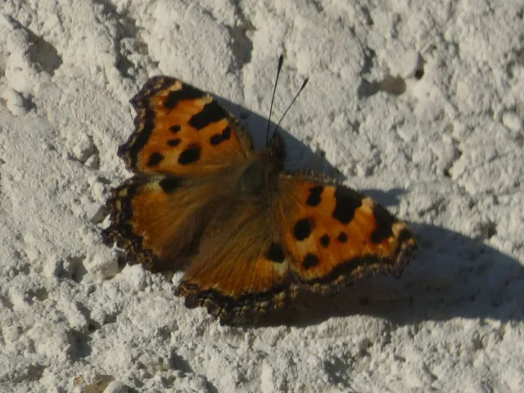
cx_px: 262
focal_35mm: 1200
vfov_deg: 1.2
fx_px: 18165
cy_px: 196
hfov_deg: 1.7
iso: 80
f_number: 8
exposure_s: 1/250
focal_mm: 215
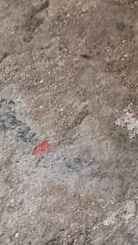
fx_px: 1225
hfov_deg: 5.4
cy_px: -219
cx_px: 616
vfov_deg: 10.6
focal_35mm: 188
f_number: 1.8
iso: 320
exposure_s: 1/50
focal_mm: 6.7
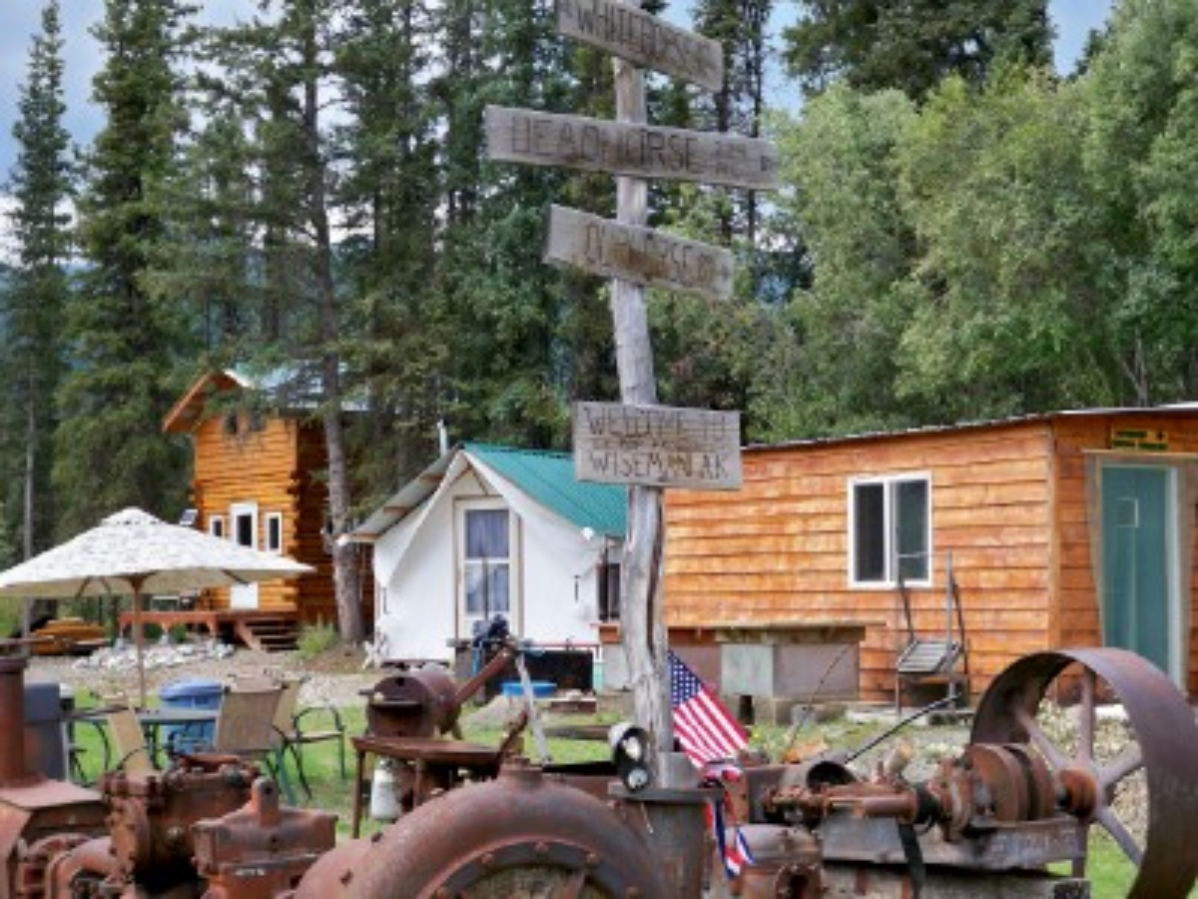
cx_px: 599
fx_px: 2353
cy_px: 450
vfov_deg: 21.6
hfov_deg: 28.6
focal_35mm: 68
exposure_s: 1/160
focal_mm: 12.1
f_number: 4.5
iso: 64
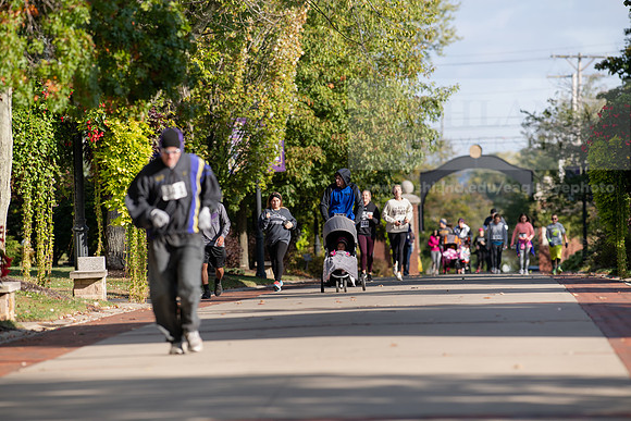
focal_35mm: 300
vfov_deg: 4.6
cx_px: 316
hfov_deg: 6.9
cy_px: 210
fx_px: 5259
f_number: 5
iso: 200
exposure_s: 1/640
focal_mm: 300
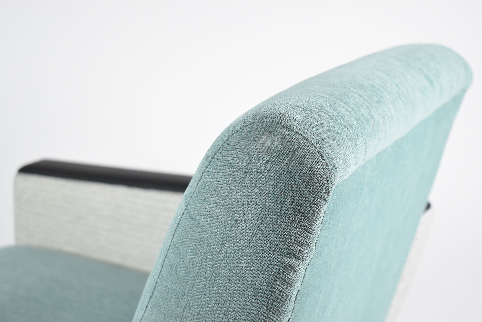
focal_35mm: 66
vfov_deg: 20.6
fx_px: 884
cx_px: 239
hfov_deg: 30.5
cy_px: 165
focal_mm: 42
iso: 1400
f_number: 5
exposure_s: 1/125
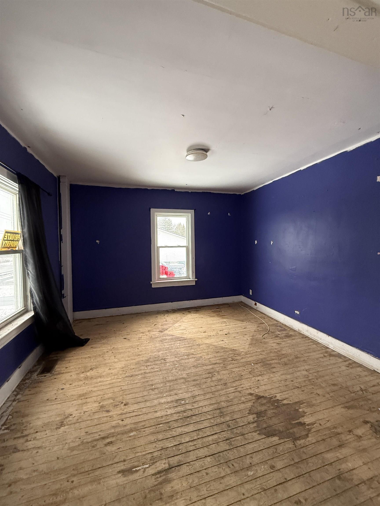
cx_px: 190
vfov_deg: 102.1
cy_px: 253
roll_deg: +1.5
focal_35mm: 14
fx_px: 205
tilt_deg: -0.2
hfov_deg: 85.7
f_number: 2.2
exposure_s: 1/60
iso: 400
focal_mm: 2.22
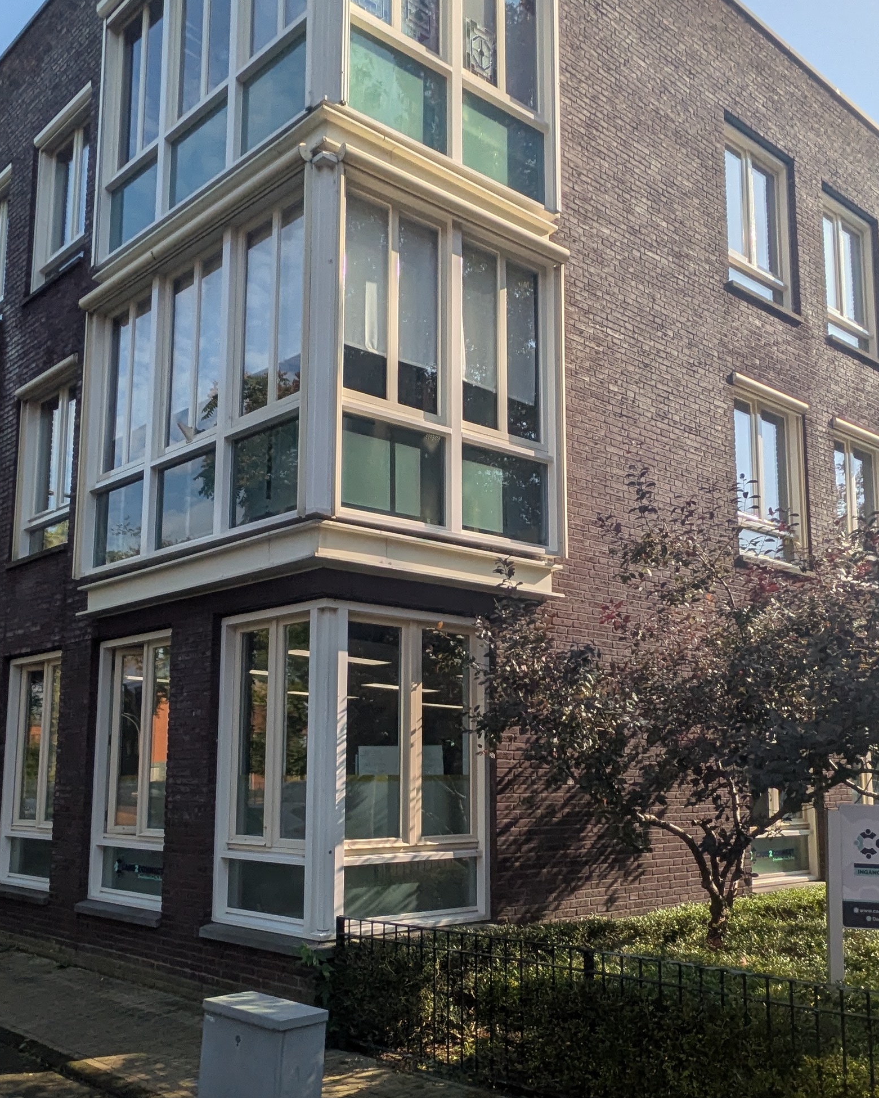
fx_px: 910
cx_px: 460
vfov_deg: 61.6
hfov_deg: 51.5
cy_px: 669
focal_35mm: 28
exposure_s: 1/3106
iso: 52
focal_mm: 1.85
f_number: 2.2
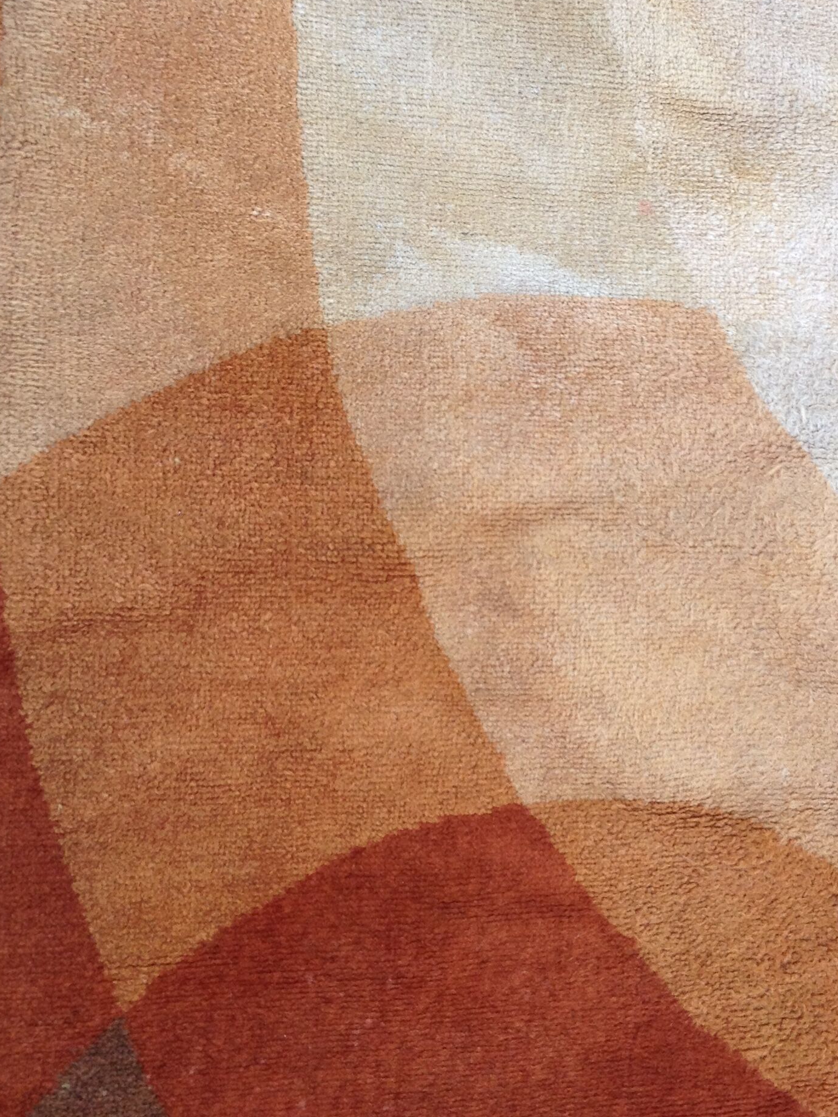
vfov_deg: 31.1
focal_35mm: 62
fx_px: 2001
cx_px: 476
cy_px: 428
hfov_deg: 23.6
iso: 50
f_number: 2.4
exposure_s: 1/60
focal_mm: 4.28
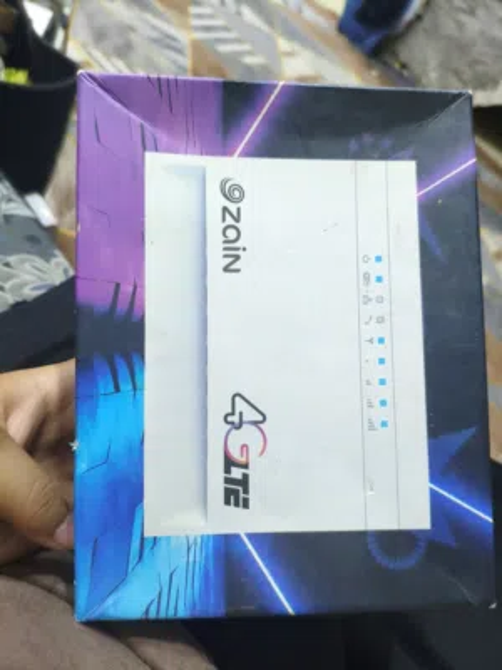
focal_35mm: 26
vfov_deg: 67.3
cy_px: 335
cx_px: 251
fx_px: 503
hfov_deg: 53.1
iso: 320
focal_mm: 4.94
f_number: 1.5
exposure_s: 1/50
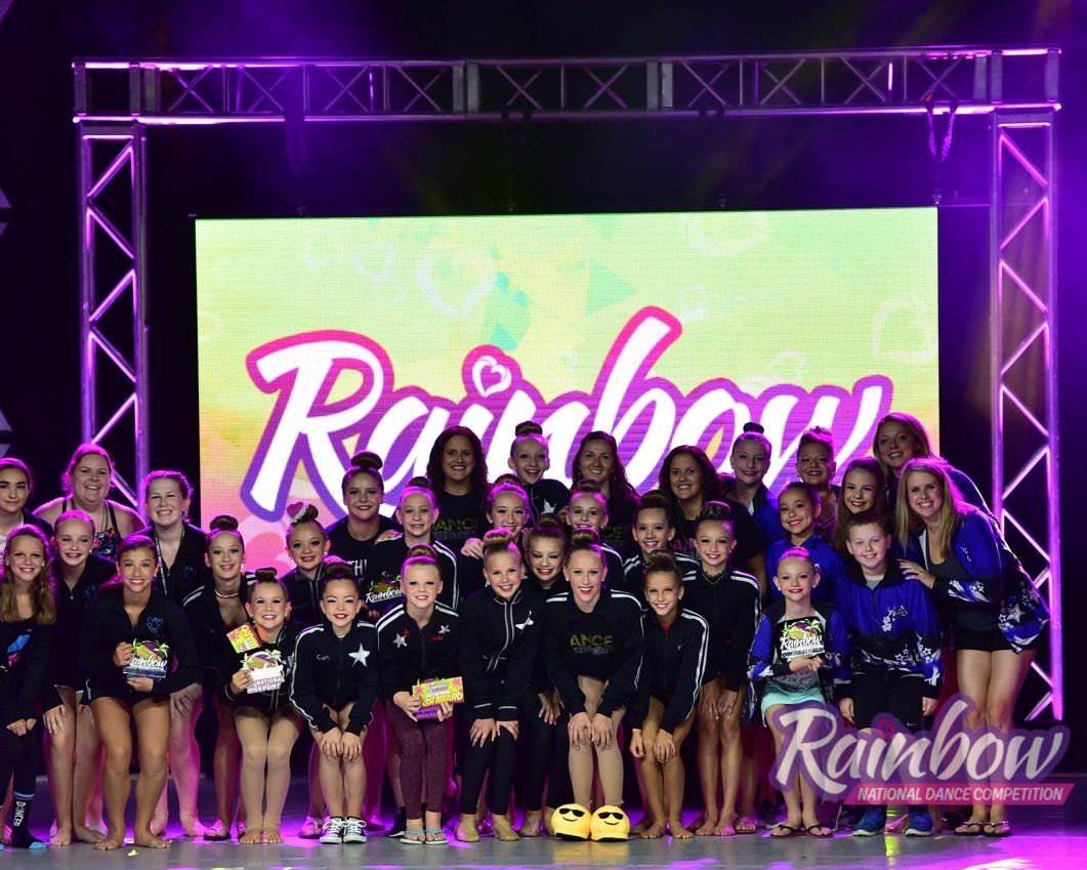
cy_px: 436
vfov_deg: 7.8
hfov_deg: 9.8
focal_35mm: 198
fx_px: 6370
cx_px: 475
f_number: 2.8
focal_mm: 175
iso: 1250
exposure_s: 1/200
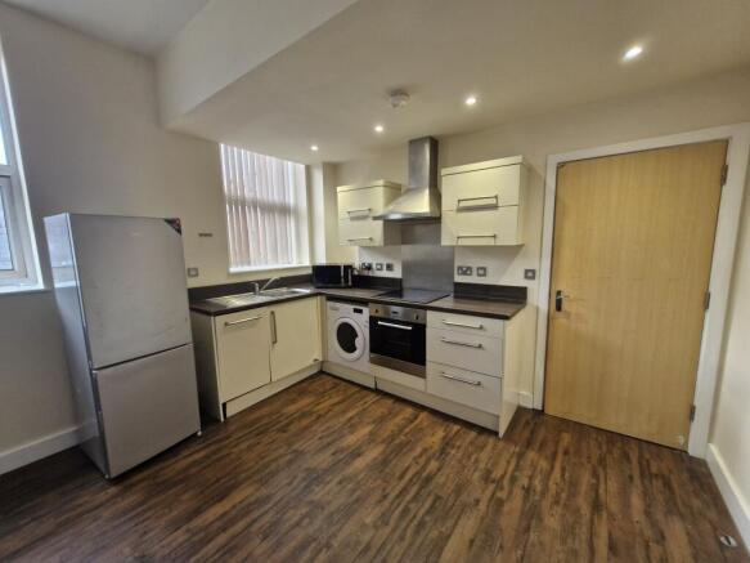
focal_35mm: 13
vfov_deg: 89.9
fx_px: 282
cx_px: 375
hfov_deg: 106.2
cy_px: 282
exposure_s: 1/50
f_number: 2.2
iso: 125
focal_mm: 1.74
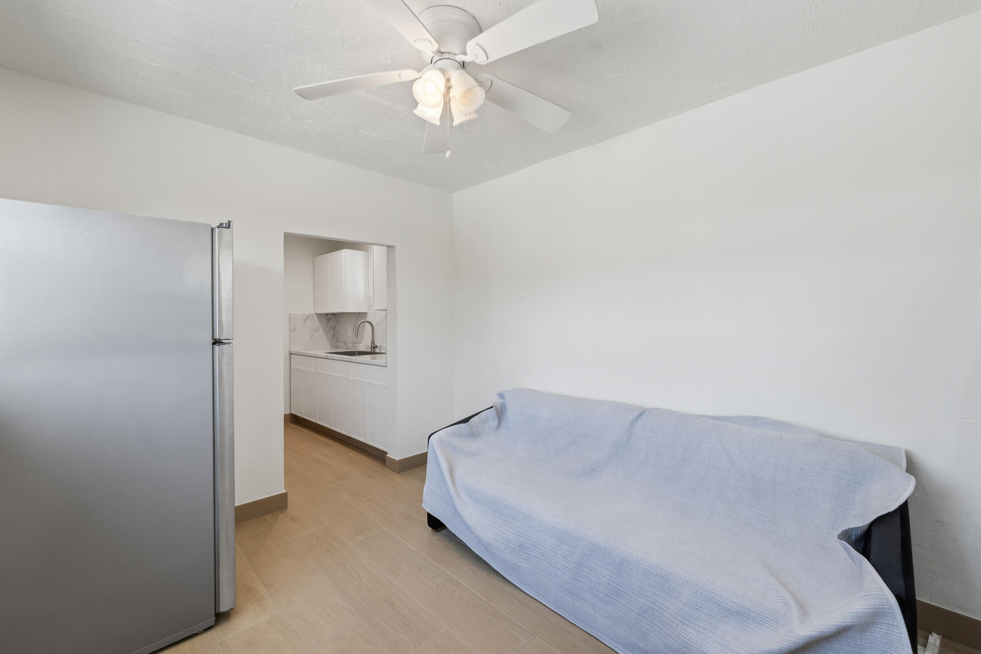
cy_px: 327
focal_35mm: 14
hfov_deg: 104.3
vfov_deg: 81.2
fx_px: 381
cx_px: 490
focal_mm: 14
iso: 250
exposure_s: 1/10
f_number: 9
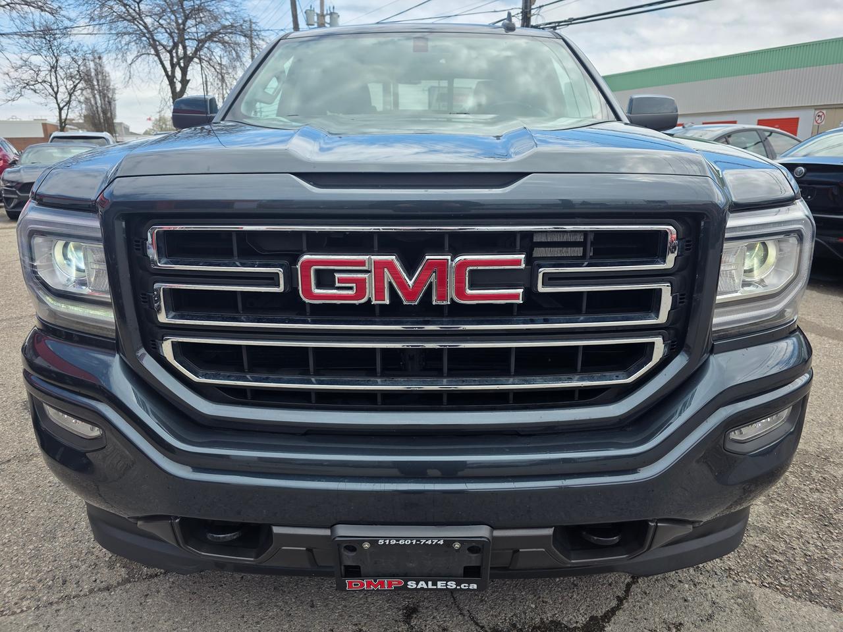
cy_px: 316
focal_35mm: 23
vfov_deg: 58.9
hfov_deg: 73.9
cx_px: 422
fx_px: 560
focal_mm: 6.3
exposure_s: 1/3657
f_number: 1.7
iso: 80
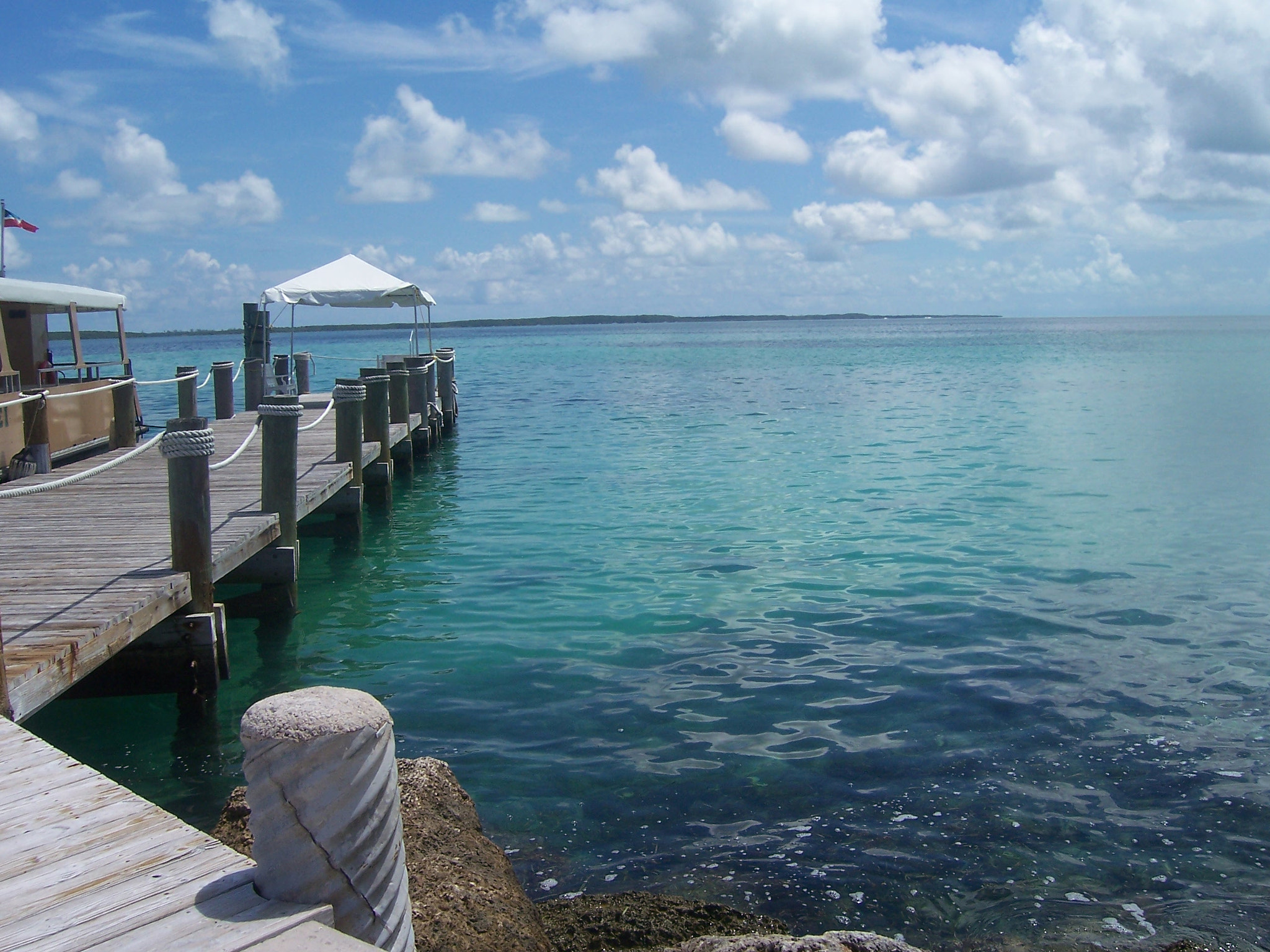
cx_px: 635
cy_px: 476
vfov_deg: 39.7
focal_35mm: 36
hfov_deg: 51.4
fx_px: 1321
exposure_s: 1/1000
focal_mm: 6
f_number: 4.8
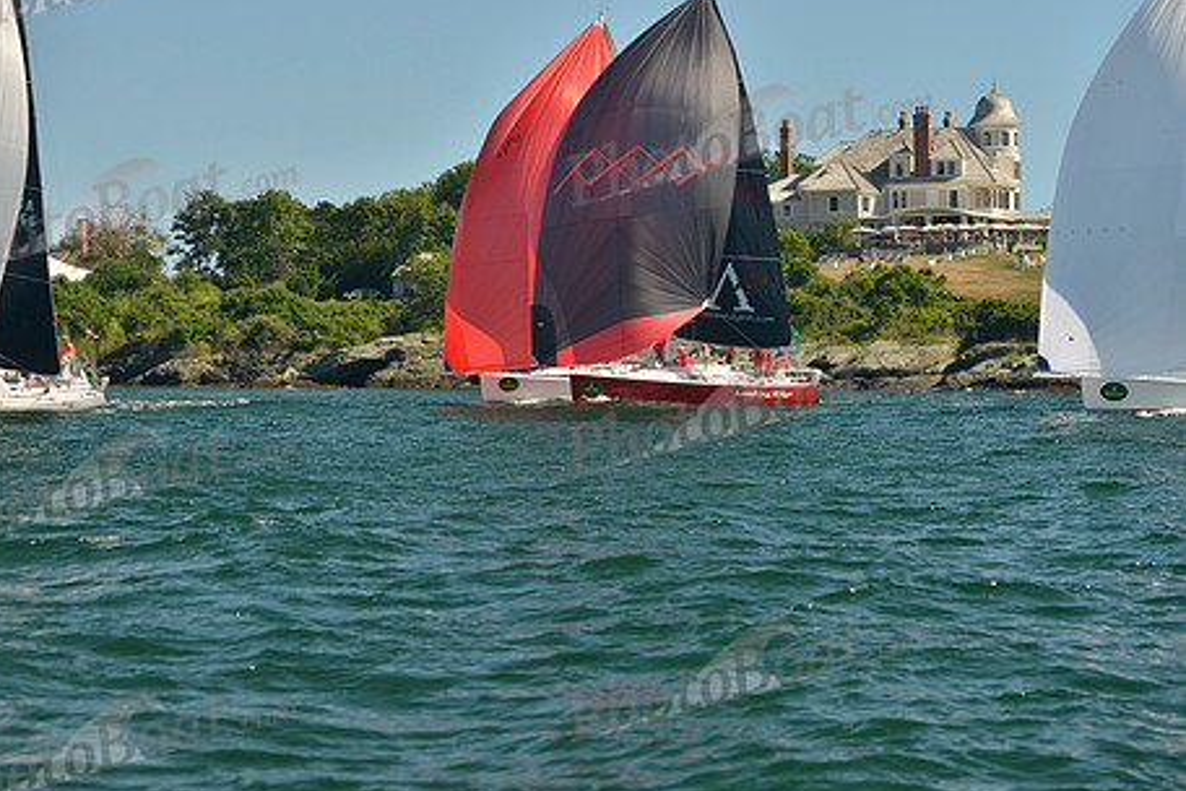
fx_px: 2932
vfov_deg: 15.3
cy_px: 311
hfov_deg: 22.8
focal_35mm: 89
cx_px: 434
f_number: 5
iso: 400
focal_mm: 70
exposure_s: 1/1250
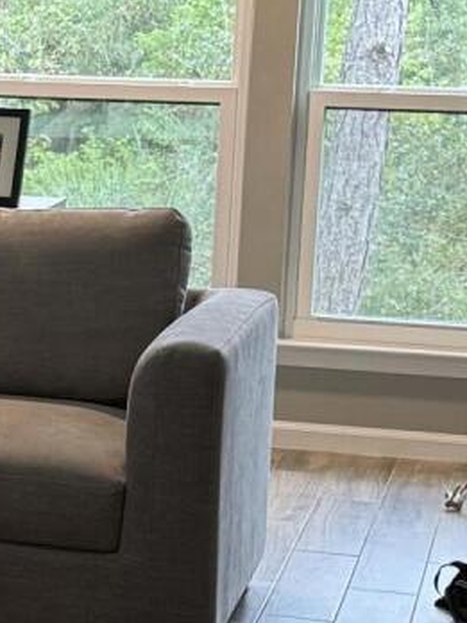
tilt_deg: -10.9
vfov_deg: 14.3
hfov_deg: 10.3
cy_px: 381
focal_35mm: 138
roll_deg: -0.4
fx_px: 2482
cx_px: -281
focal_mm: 6.76
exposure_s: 1/60
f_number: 1.78
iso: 200
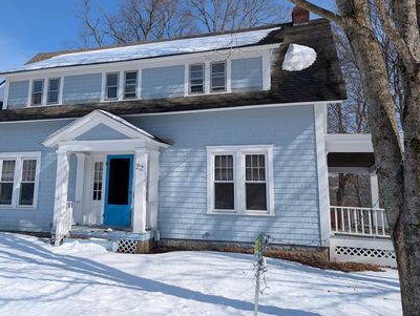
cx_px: 176
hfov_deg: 59.6
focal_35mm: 30
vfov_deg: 46.8
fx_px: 364
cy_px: 141
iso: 22
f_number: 1.68
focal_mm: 6.9
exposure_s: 1/1558
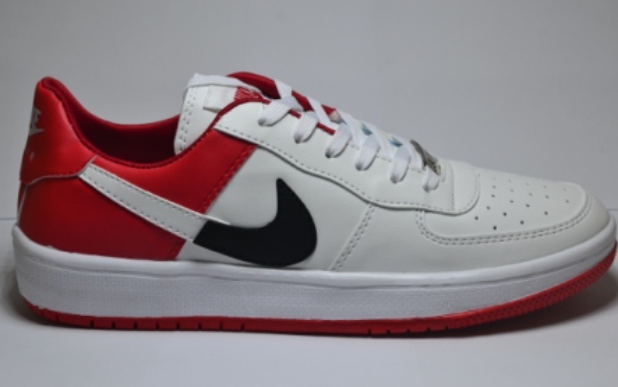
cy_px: 185
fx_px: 1095
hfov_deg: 31.5
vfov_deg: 20.0
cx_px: 311
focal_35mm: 65
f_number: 8
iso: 400
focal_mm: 42
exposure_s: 1/80
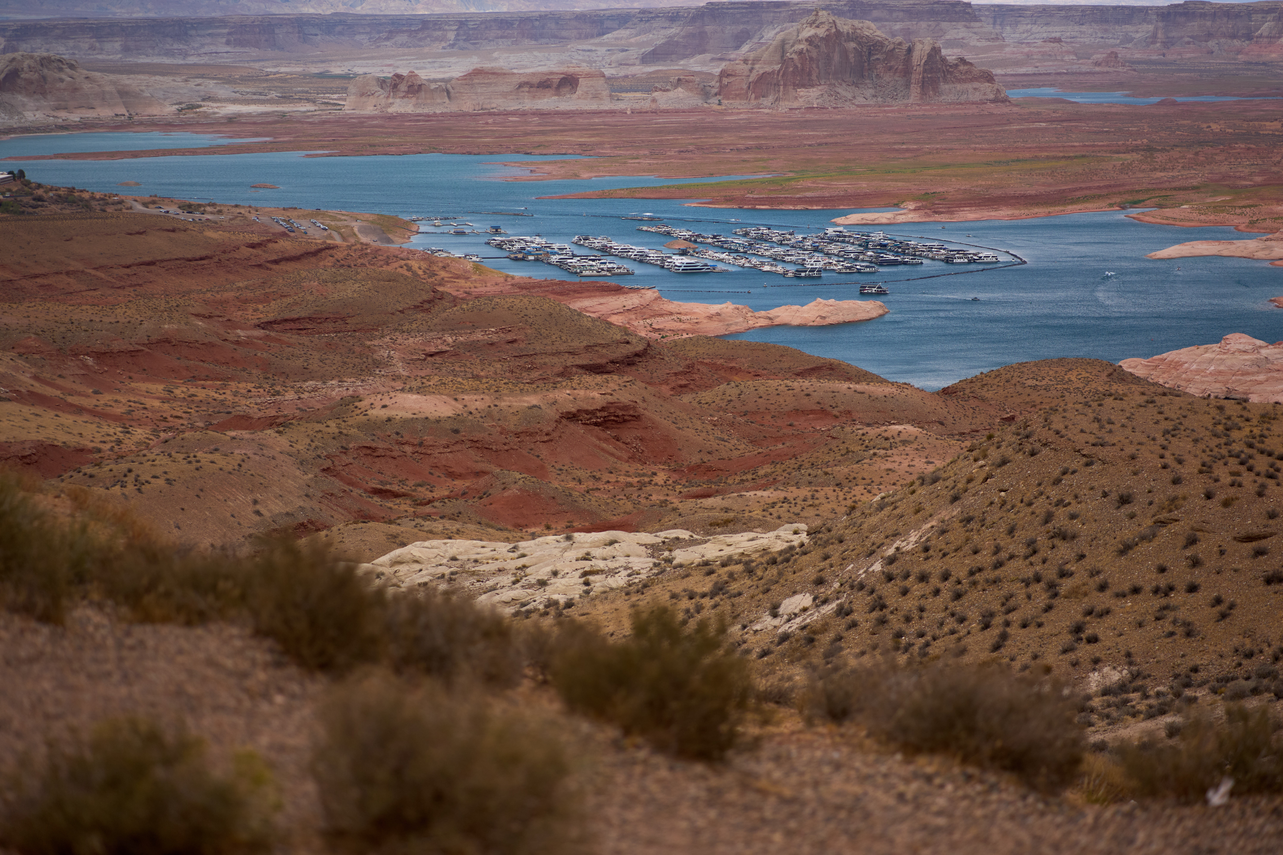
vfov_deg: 16.1
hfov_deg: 23.9
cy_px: 428
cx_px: 642
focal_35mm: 85
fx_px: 3029
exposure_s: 1/10000
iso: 250
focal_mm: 85
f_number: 2.2
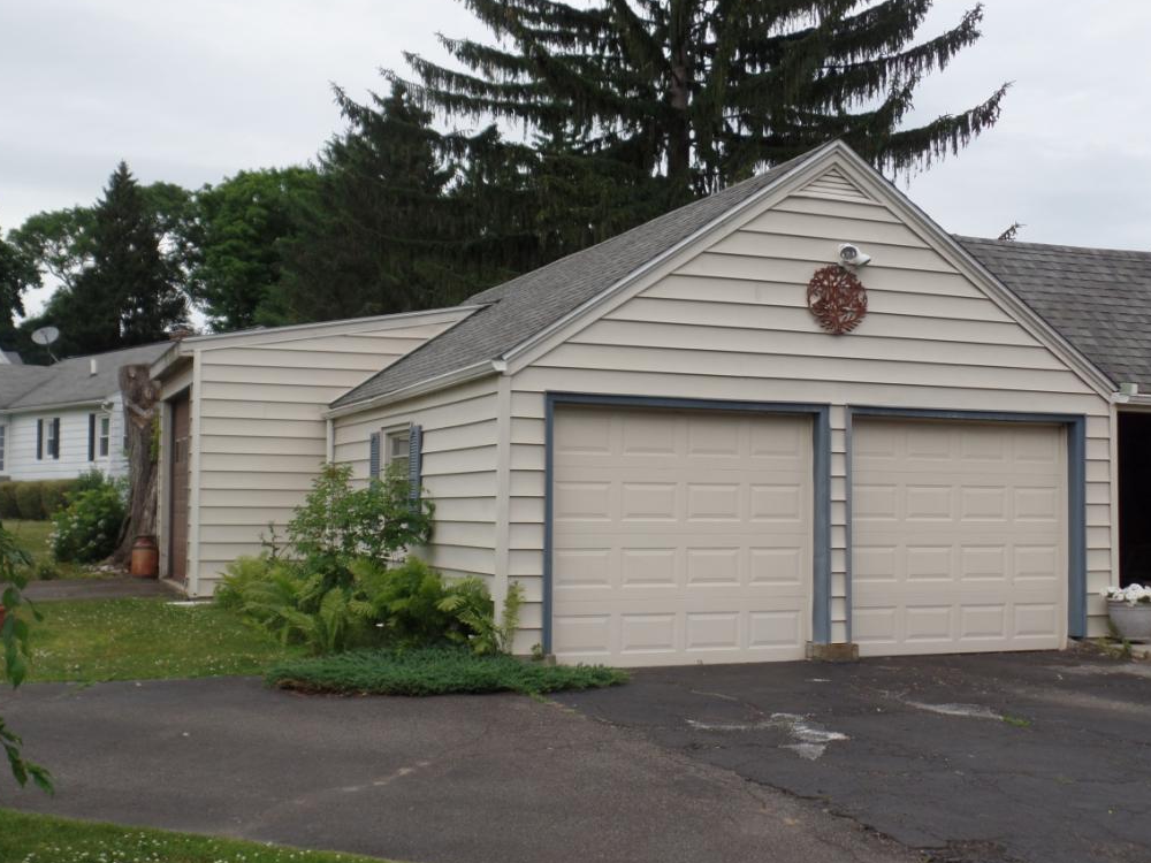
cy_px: 427
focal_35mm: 43
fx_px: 1430
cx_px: 574
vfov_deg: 33.6
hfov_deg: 43.9
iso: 80
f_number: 3.6
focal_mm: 7.5
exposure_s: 1/250
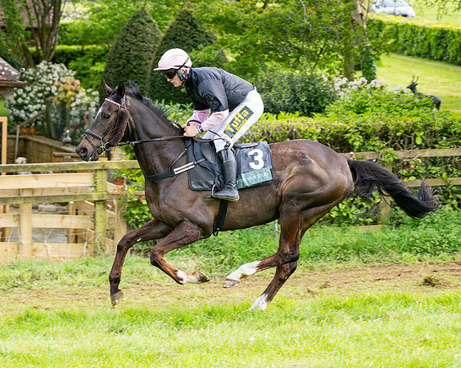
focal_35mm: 129
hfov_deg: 15.0
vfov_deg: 12.0
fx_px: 1755
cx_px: 252
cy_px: 183
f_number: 4
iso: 400
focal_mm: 98
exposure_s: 1/800
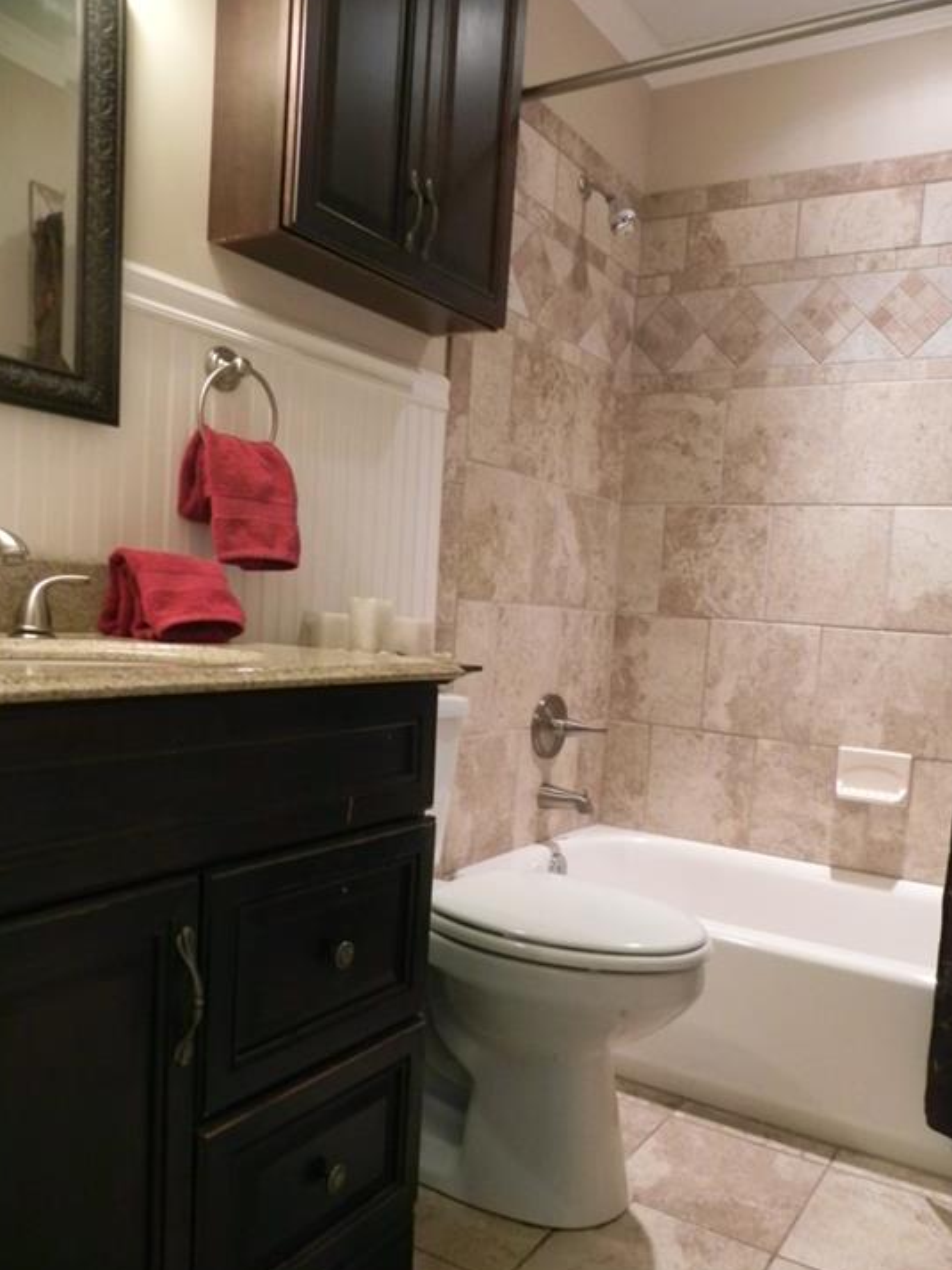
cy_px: 668
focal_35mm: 28
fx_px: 1026
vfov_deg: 63.4
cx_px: 496
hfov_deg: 49.7
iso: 187
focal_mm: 4.6
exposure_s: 1/30
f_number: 2.8
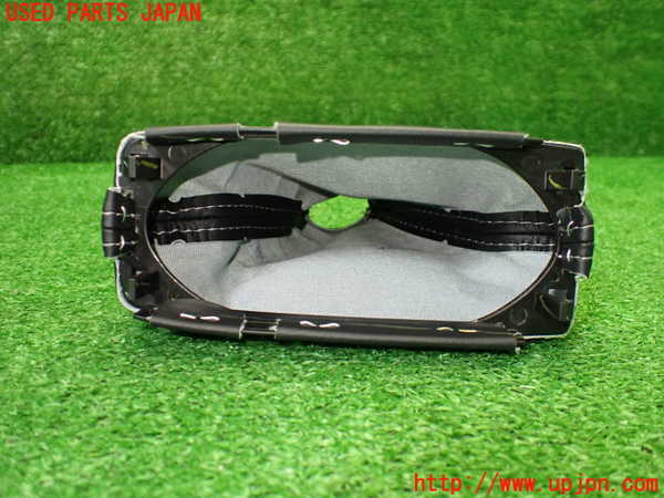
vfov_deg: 46.8
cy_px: 249
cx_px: 332
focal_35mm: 30
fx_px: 575
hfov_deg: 60.0
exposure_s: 1/125
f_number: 2.3
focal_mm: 5.4
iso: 800
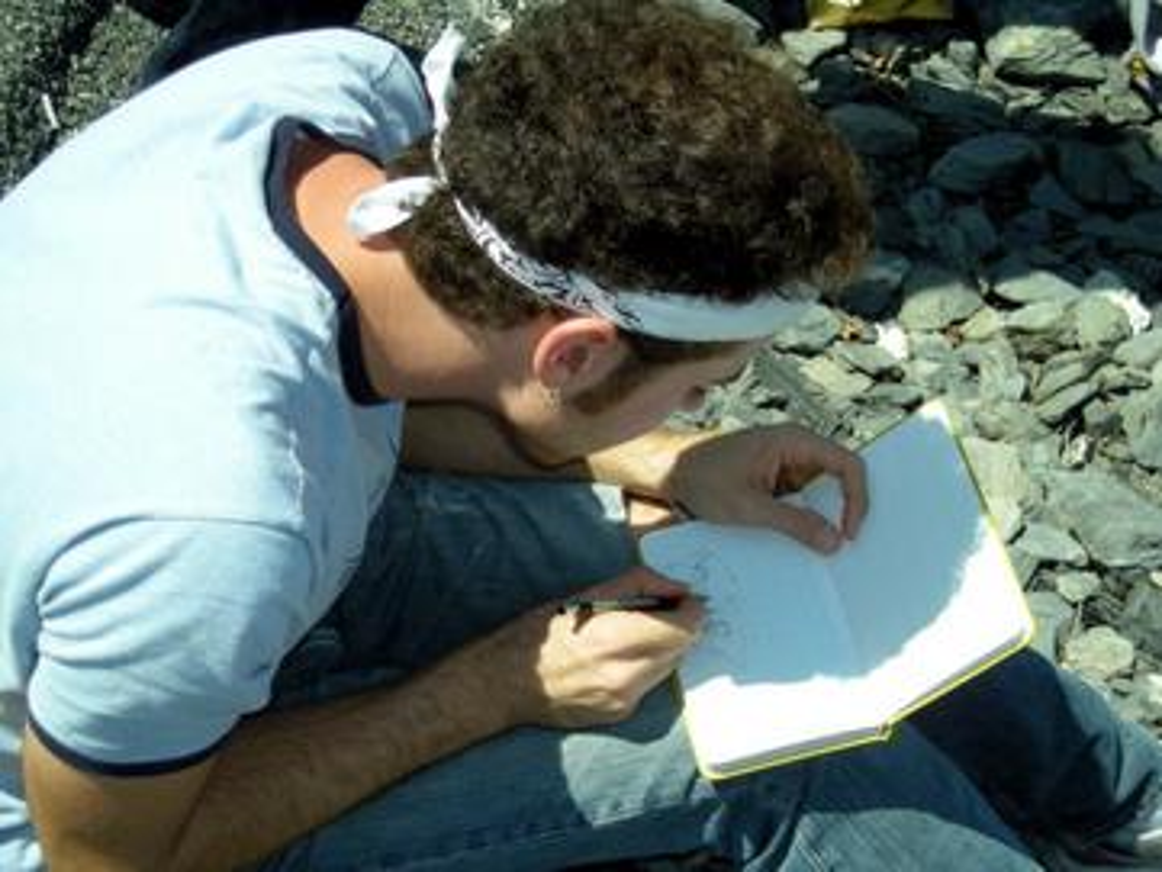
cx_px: 581
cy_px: 436
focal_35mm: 68
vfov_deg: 21.6
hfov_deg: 28.6
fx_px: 2283
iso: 72
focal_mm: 11
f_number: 7.3
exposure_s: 1/163
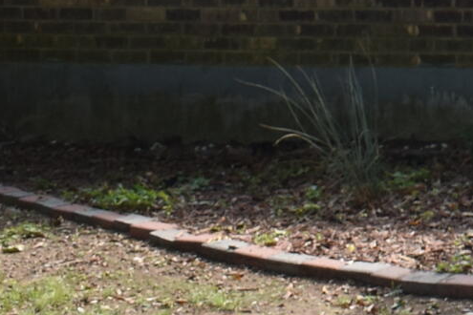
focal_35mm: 200
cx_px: 894
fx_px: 2628
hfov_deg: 9.7
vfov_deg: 6.4
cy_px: -524
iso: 180
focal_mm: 22
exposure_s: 1/200
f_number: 5
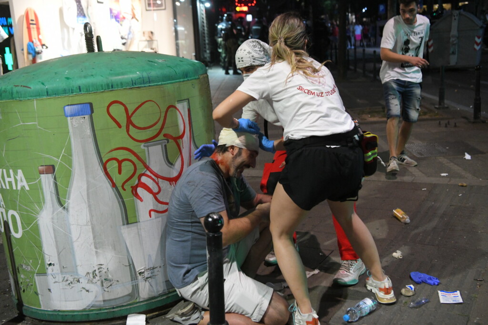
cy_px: 162
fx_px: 542
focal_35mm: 40
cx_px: 244
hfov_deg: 48.5
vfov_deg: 33.4
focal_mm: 40
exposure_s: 1/160
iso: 6400
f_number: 3.5
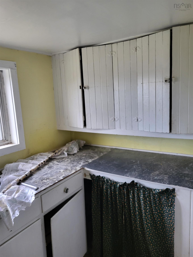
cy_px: 128
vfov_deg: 67.3
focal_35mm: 26
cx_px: 96
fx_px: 193
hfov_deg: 53.1
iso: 250
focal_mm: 5.4
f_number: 1.8
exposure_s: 1/120
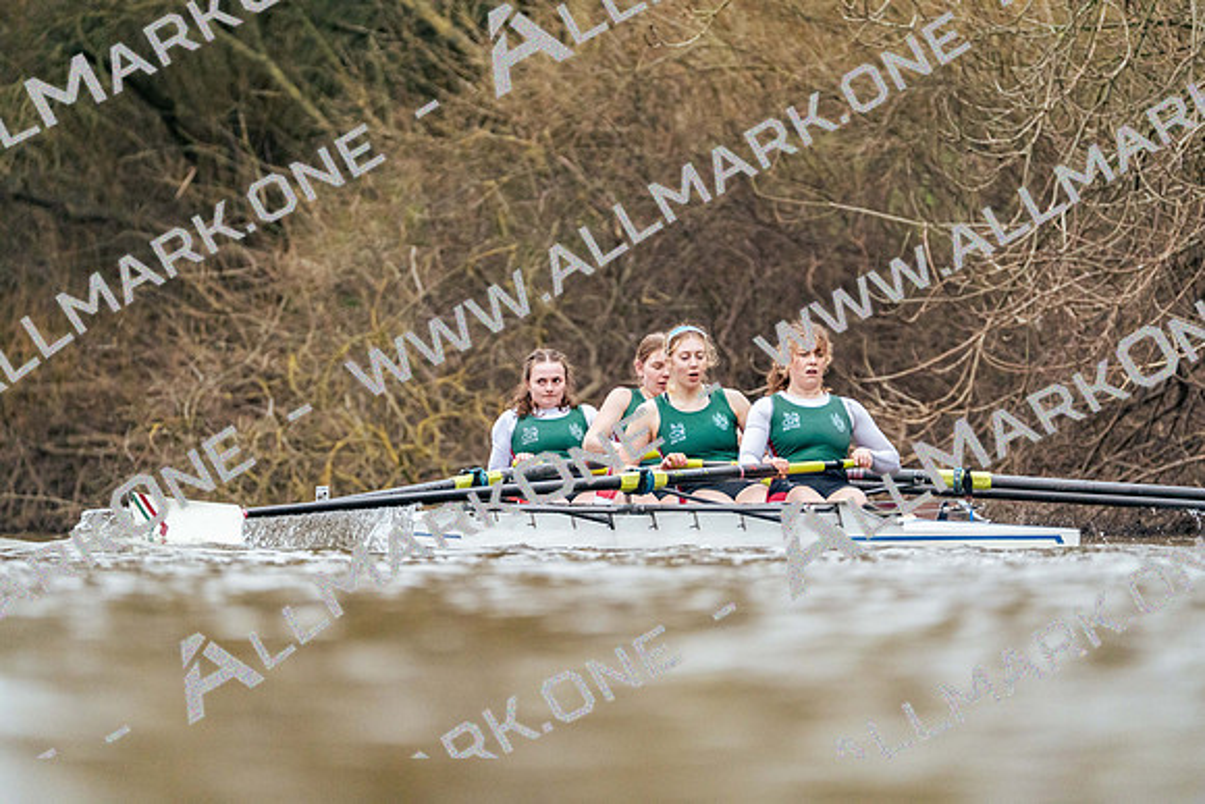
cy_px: 402
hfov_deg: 3.4
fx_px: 20087
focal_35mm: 600
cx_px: 602
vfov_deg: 2.3
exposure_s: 1/2000
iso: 5000
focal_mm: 600
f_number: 6.3
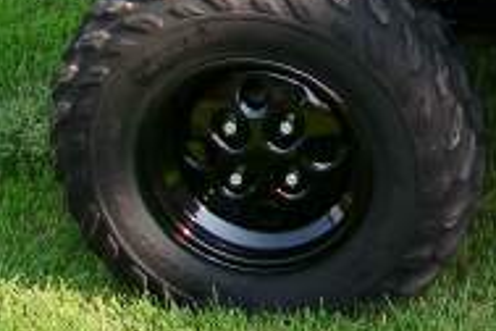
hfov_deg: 13.5
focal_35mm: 147
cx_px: 625
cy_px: -229
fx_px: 2025
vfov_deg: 9.0
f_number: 3.3
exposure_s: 1/200
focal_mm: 6.3
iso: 64
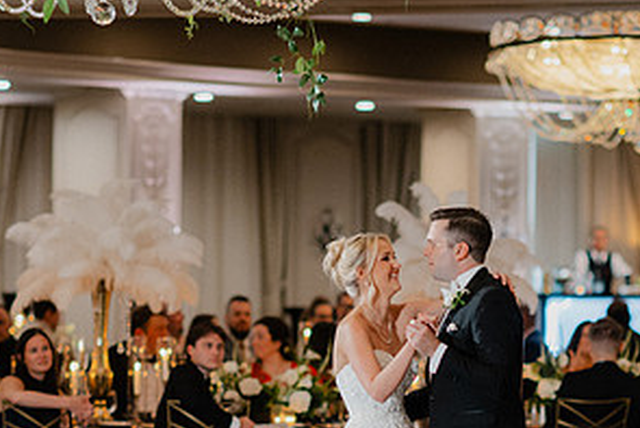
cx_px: 354
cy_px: 416
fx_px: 2970
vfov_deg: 8.2
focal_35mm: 167
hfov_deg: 12.3
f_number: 1.8
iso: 1000
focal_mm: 85
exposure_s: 1/160
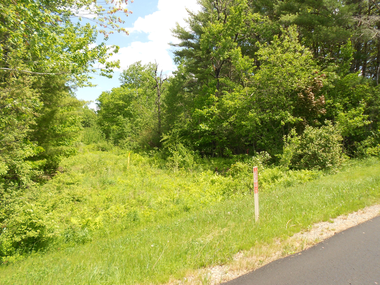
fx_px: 285
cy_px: 142
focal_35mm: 26
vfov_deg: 53.1
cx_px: 190
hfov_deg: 67.3
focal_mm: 4.6
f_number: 3.2
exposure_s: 1/400
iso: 80
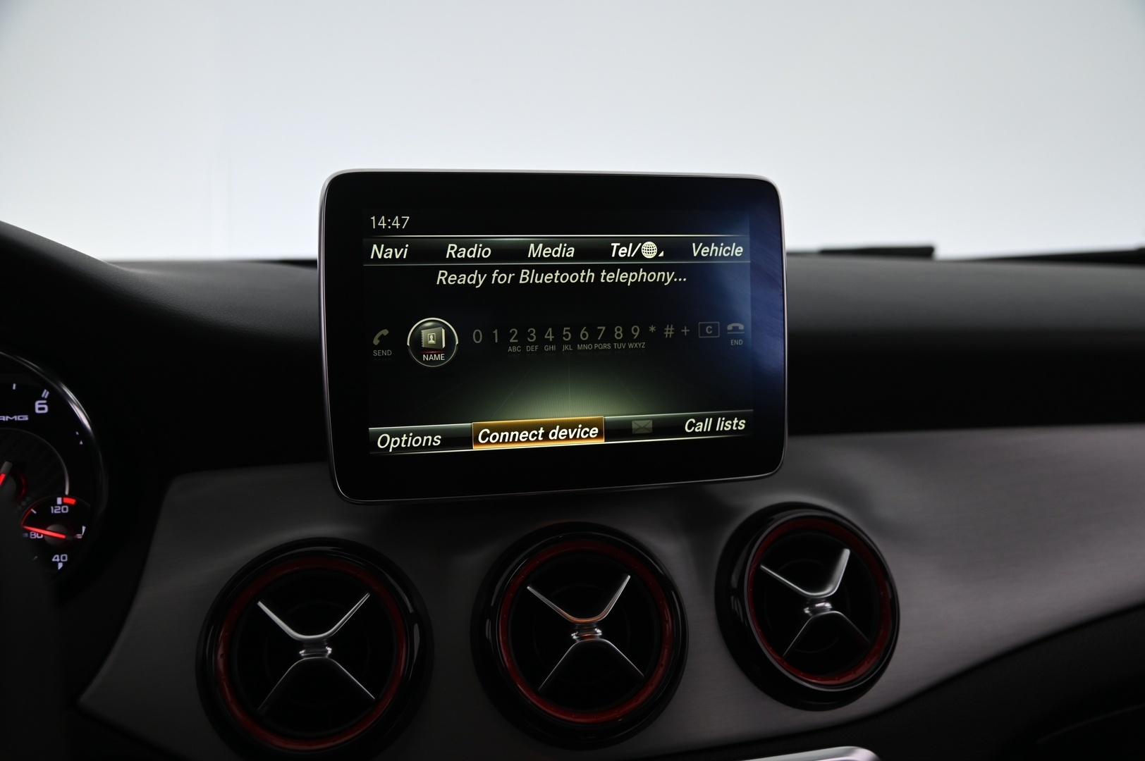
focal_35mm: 32
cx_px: 572
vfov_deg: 41.1
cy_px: 380
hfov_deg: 58.8
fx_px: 1017
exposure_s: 1/40
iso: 1000
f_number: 4
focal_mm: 32
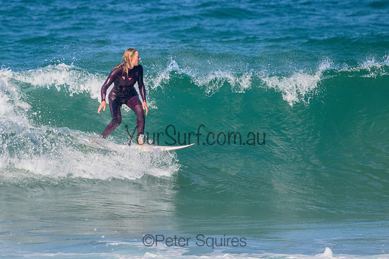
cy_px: 98
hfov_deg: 1.9
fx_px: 11834
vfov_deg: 1.3
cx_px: 165
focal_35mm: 1095
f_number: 11
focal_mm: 800
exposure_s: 1/2000
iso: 2000
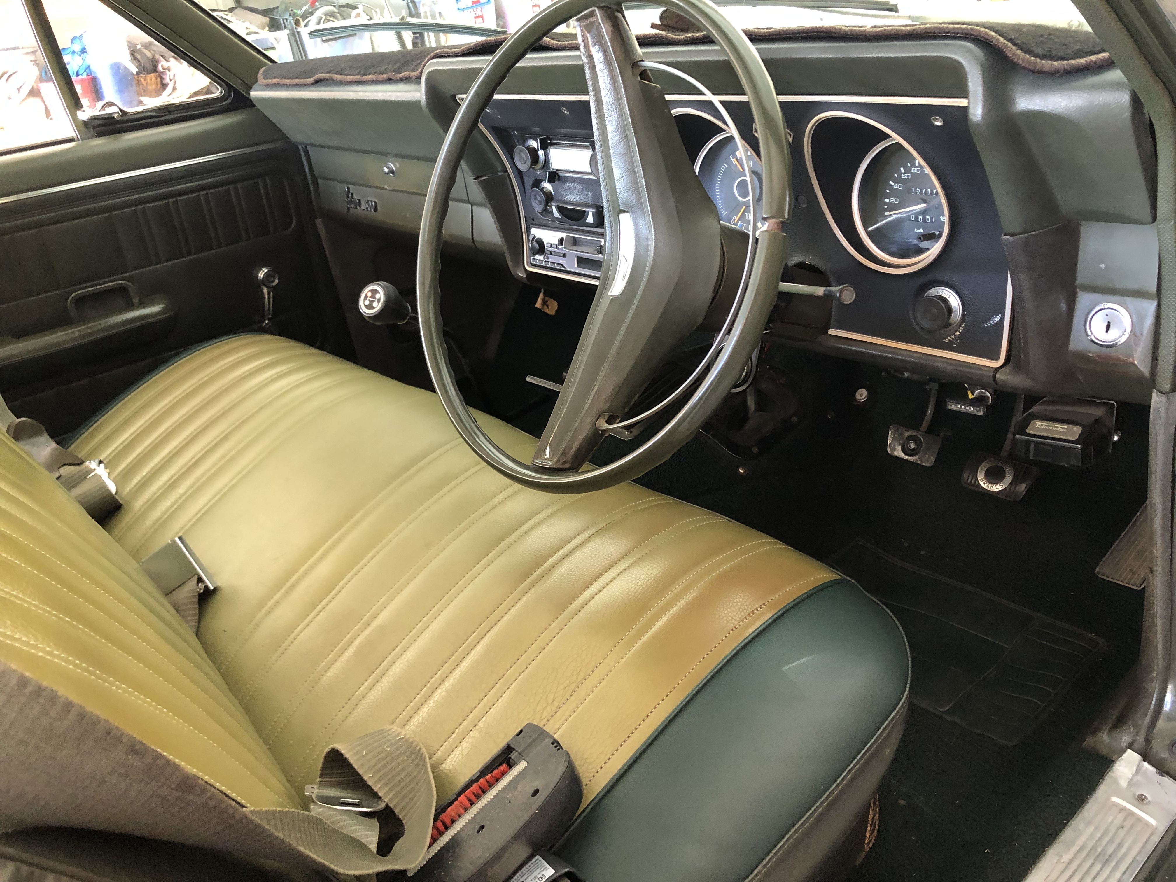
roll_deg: +8.9
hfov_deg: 63.4
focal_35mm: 28
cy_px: 441
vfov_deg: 49.7
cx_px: 588
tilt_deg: -26.0
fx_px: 951
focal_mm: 3.99
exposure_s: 1/17
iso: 100
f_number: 1.8
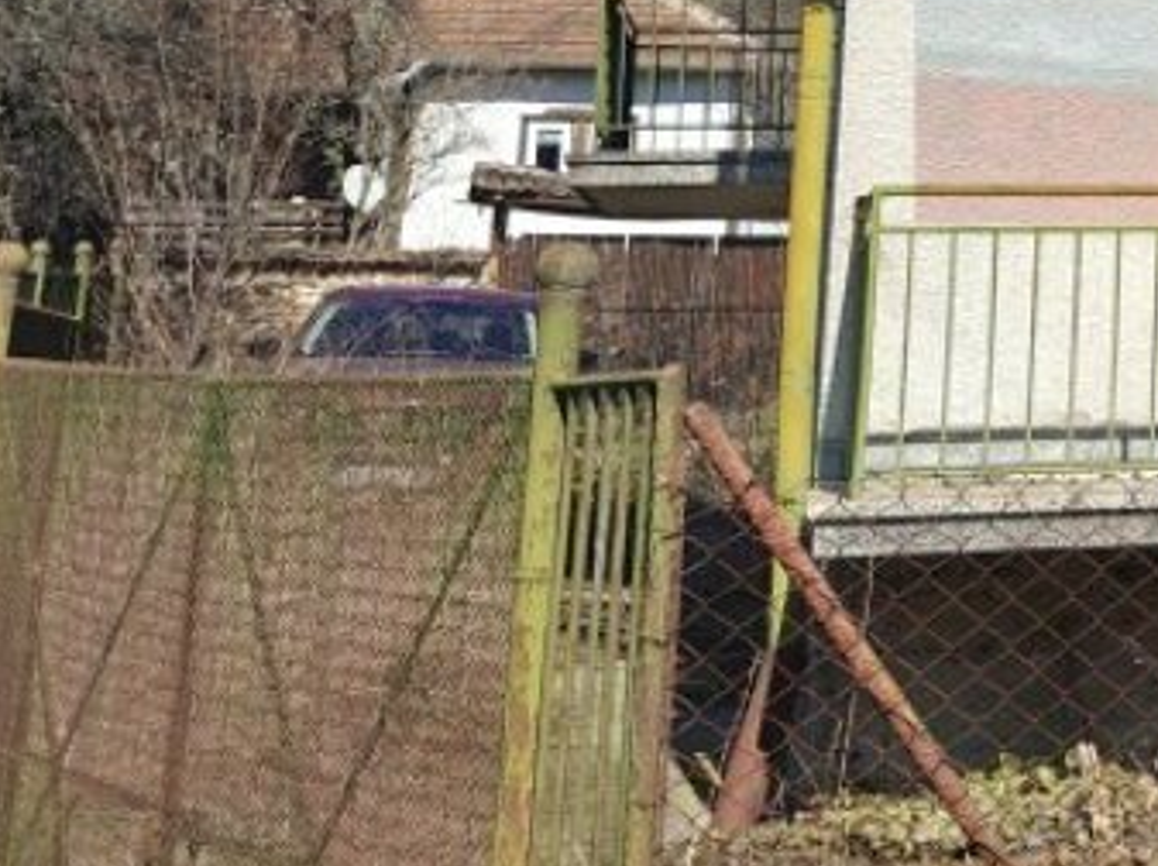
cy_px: -206
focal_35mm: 82
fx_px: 2740
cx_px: 1945
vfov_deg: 17.1
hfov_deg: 19.3
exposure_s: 1/1821
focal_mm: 6.06
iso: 50
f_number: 1.6
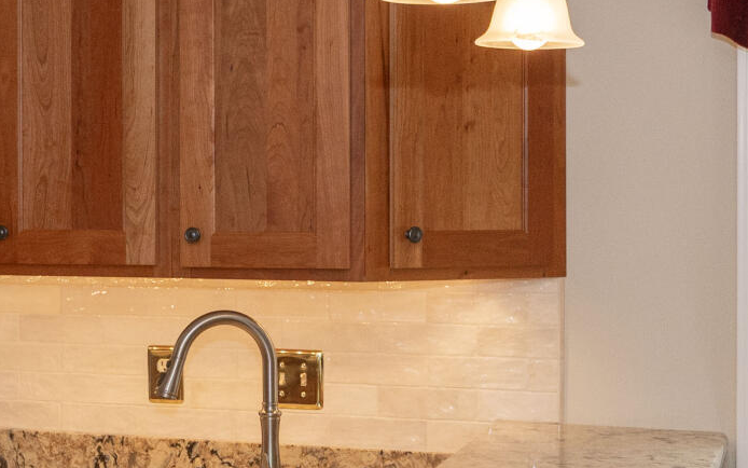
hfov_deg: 22.2
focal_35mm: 88
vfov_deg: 14.8
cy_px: 191
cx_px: -77
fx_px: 1794
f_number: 8
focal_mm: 20
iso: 800
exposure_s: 1/60
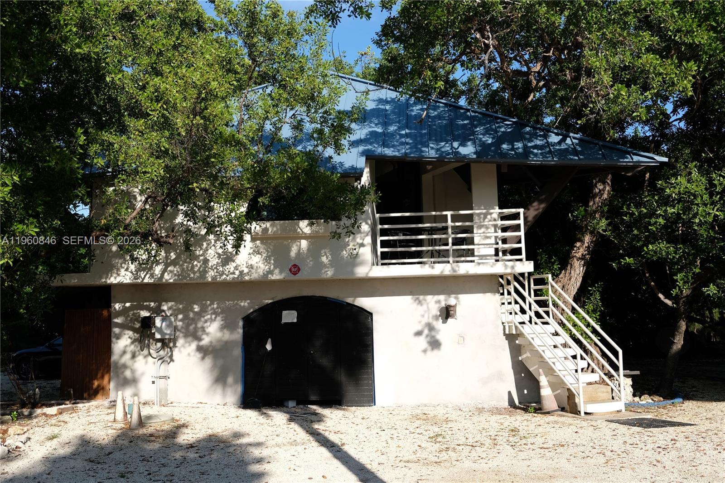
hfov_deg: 60.3
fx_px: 624
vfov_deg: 42.3
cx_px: 362
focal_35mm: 31
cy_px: 242
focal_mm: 20.5
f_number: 3.2
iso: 200
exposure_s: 1/2200
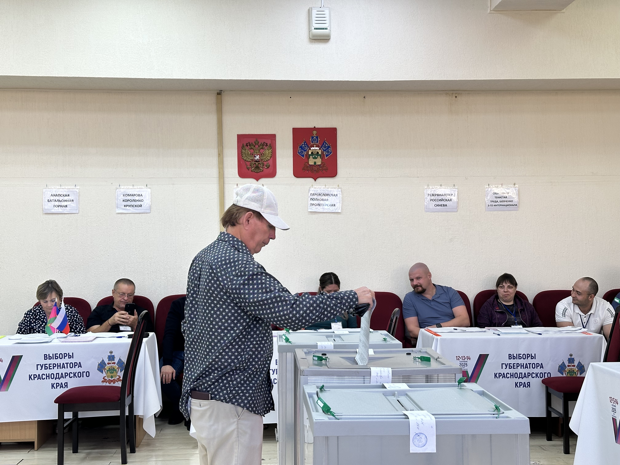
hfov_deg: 39.7
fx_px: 860
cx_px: 310
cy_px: 232
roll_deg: +0.5
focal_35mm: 48
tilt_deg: -0.2
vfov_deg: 30.3
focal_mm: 6.86
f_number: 1.78
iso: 50
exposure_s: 1/100
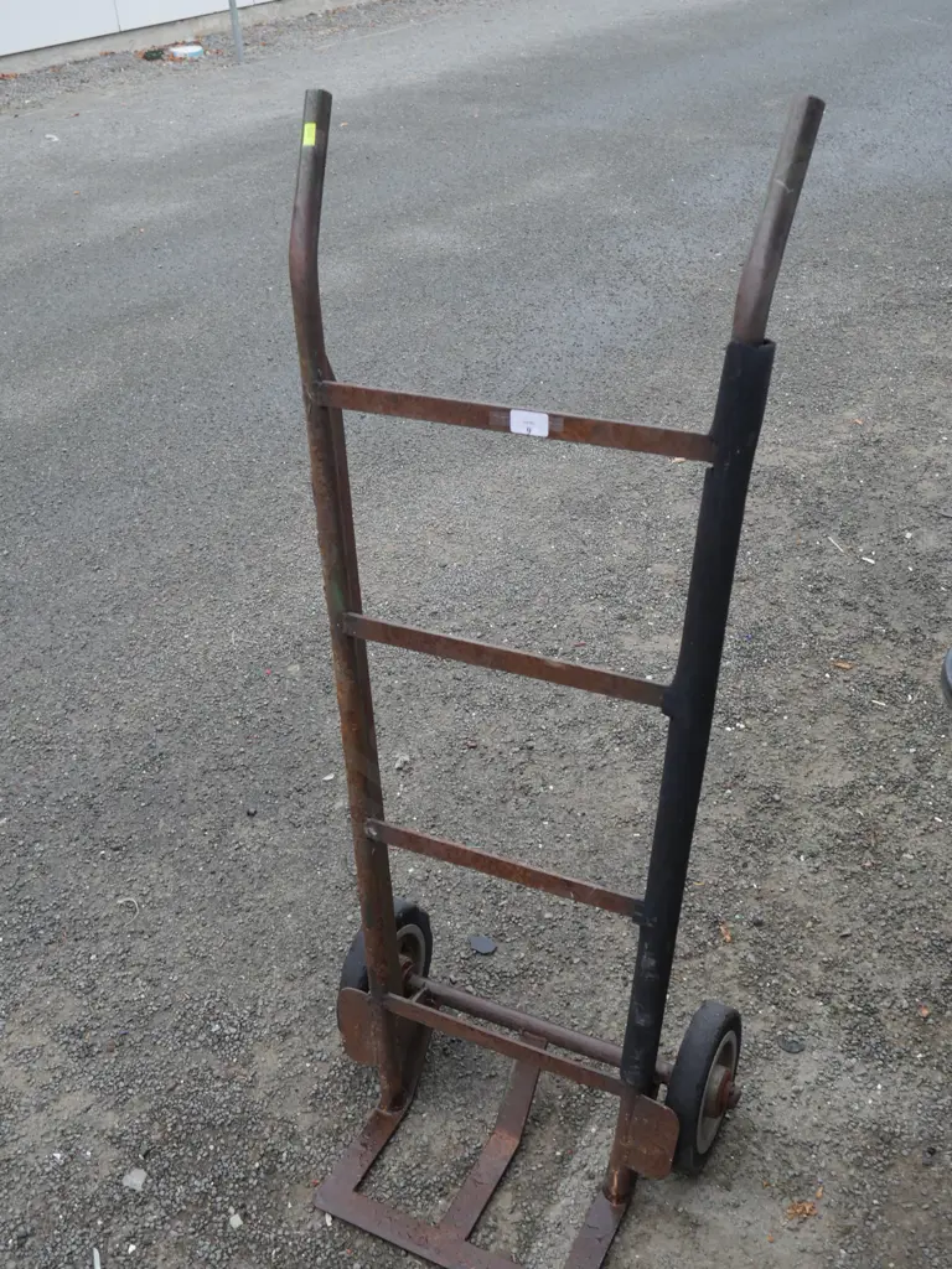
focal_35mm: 36
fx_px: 1320
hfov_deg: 39.7
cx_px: 476
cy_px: 634
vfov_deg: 51.4
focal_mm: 18
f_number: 5
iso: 500
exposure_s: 1/60
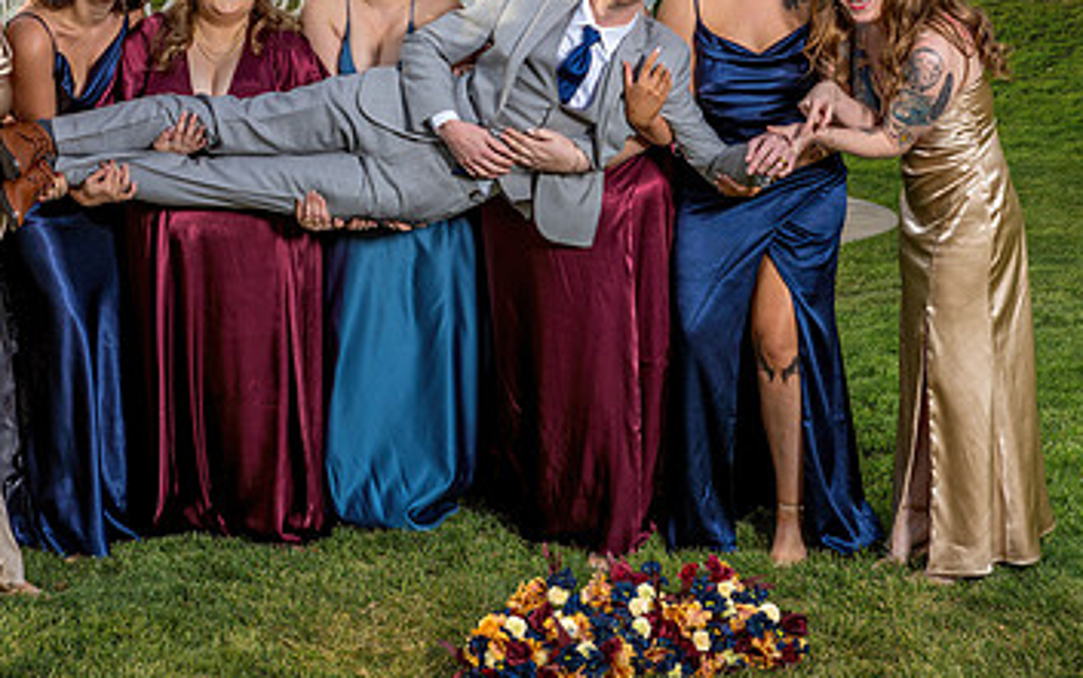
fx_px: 1978
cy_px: 164
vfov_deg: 19.3
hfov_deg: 30.5
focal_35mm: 67
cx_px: 405
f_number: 6.3
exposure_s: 1/250
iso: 100
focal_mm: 40
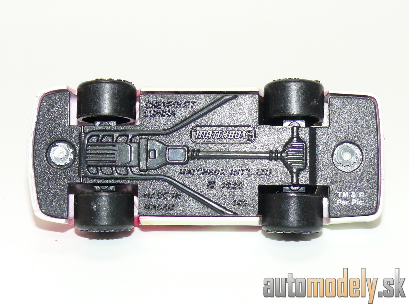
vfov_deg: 14.1
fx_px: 1241
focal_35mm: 105
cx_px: 204
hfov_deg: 18.7
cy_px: 154
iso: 100
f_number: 4
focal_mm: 13.7
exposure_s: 1/30
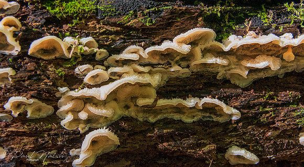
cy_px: 65
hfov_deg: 32.4
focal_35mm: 65
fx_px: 524
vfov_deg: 18.1
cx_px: 152
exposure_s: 1/80
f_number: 11
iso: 3600
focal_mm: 62
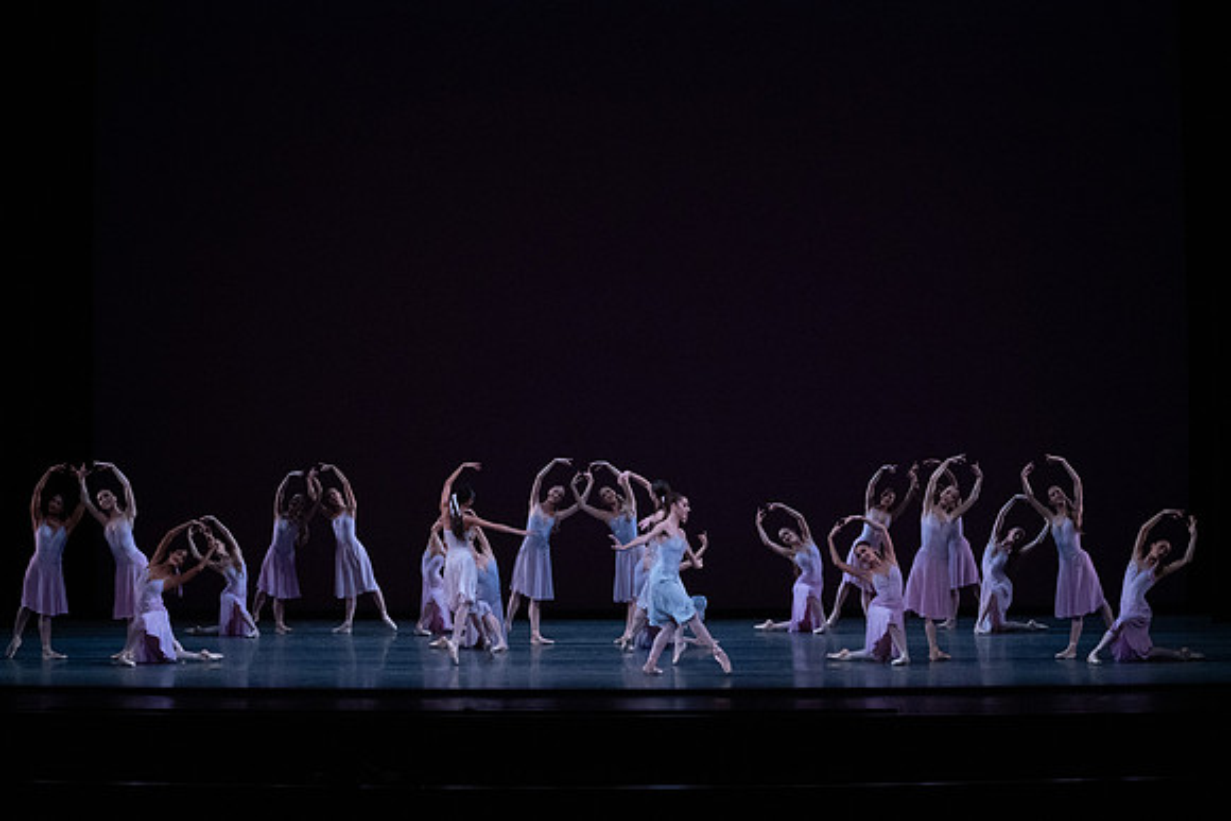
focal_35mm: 70
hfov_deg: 28.8
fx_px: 2394
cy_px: 410
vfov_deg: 19.5
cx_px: 616
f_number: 13
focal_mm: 70
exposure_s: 1/400
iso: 12800
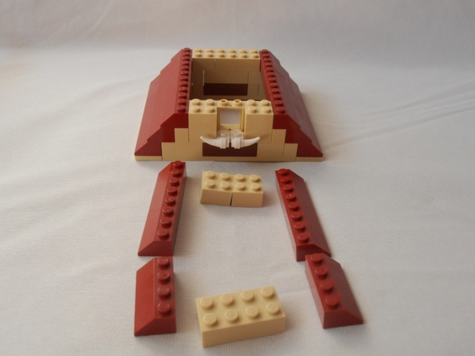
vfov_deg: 38.7
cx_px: 238
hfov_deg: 50.1
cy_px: 178
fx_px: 508
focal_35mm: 37
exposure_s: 1/60
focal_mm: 6.61
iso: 80
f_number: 3.9
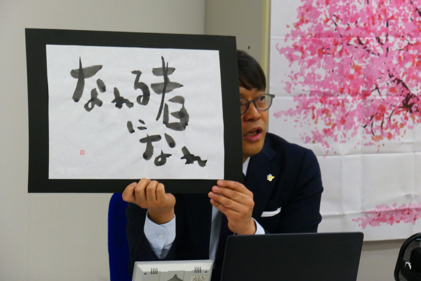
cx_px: 210
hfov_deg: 11.7
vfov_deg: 7.8
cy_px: 140
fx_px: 2058
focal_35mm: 176
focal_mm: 64.5
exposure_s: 1/60
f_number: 8
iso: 1600
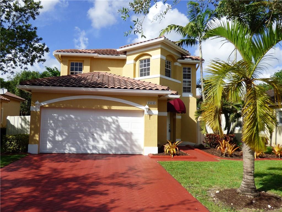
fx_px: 204
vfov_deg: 54.9
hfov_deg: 69.4
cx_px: 141
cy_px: 106
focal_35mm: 25
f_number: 3
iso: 100
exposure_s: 1/1600
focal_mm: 4.42
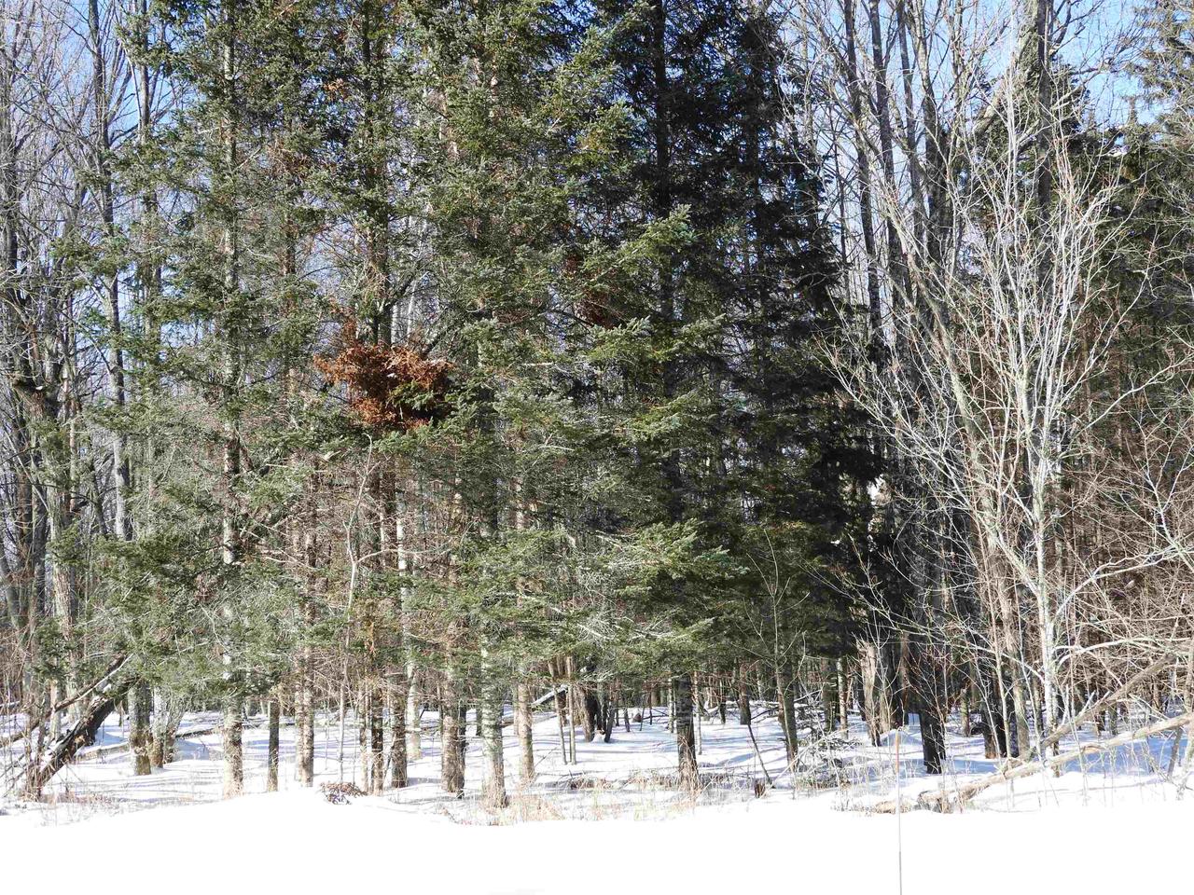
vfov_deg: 26.6
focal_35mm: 55
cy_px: 448
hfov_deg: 34.9
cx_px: 597
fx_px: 1897
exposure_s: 1/320
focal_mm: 9.9
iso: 100
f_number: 4
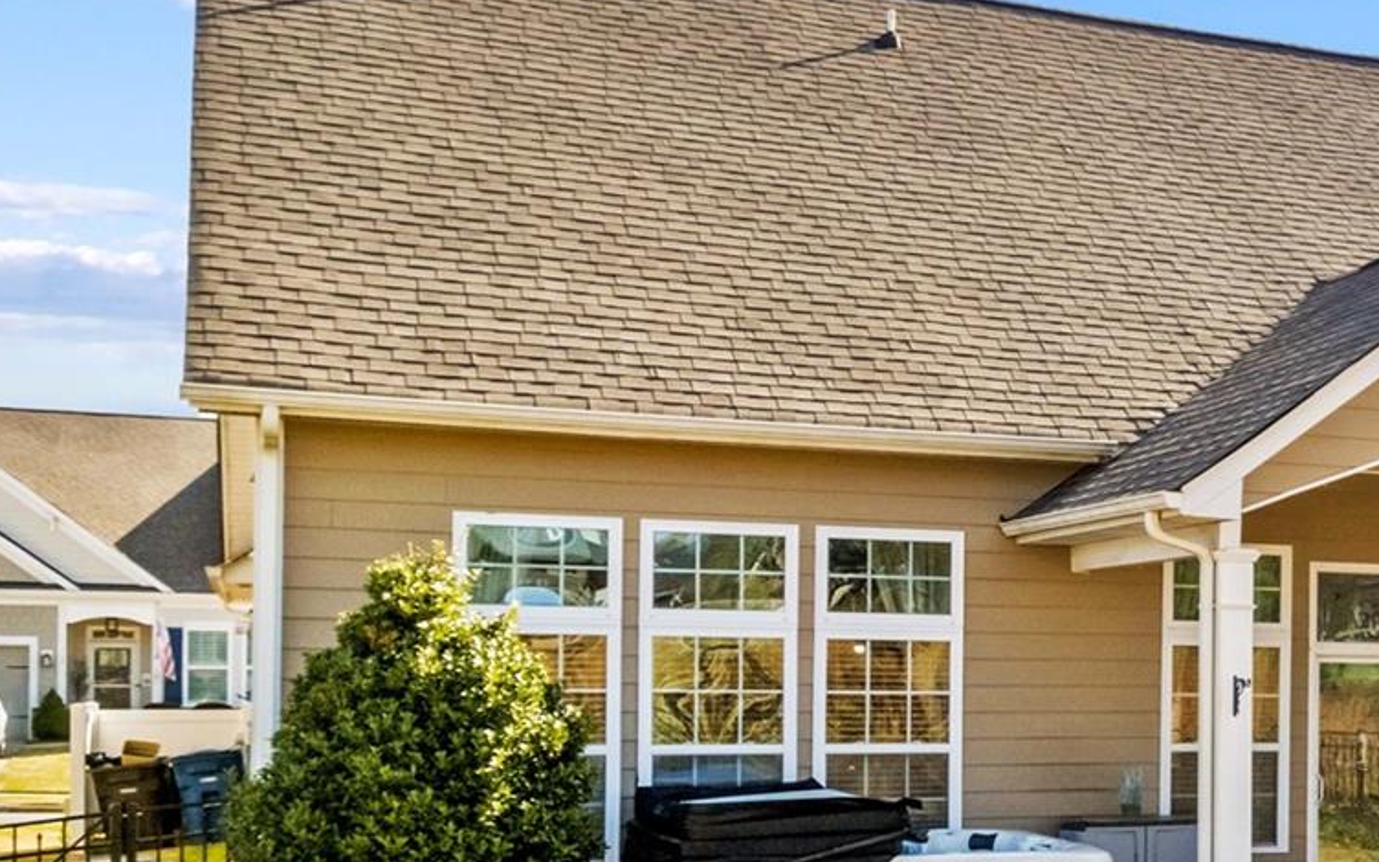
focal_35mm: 61
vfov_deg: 21.1
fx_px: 2293
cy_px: 674
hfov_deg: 27.3
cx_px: 1852
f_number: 2.8
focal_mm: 8.38
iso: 120
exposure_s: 1/1250
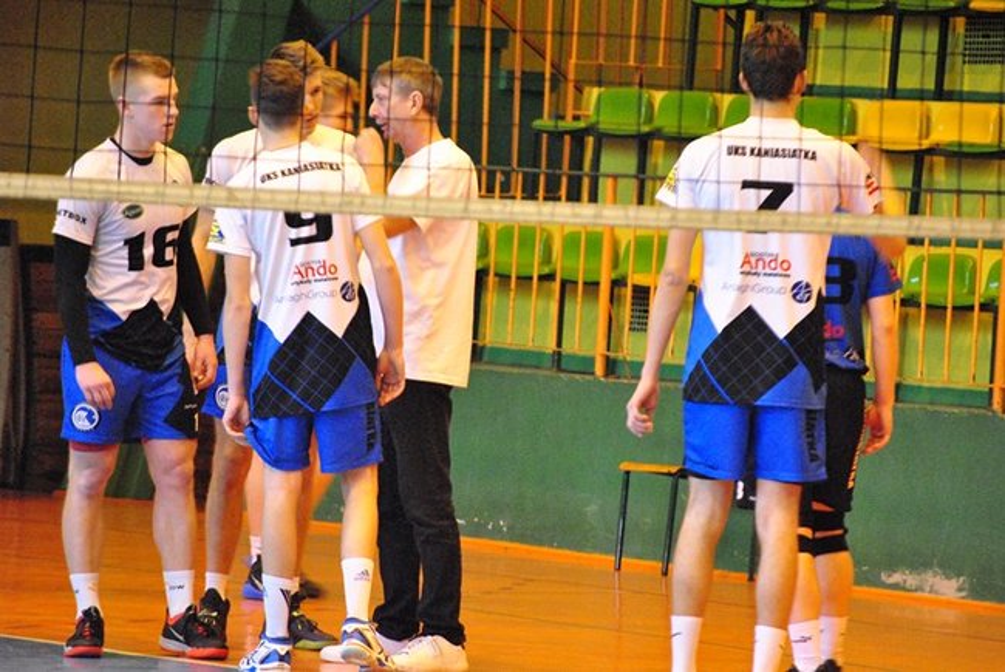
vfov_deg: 4.8
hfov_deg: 7.2
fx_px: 7965
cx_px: 502
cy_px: 336
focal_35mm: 285
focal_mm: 190
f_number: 5.6
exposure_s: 1/50
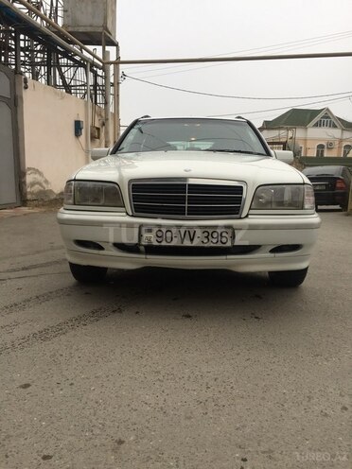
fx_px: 393
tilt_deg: -10.0
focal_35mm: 29
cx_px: 176
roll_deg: -1.4
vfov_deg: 61.7
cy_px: 234
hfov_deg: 48.2
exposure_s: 1/120
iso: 32
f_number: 2.2
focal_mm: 4.15
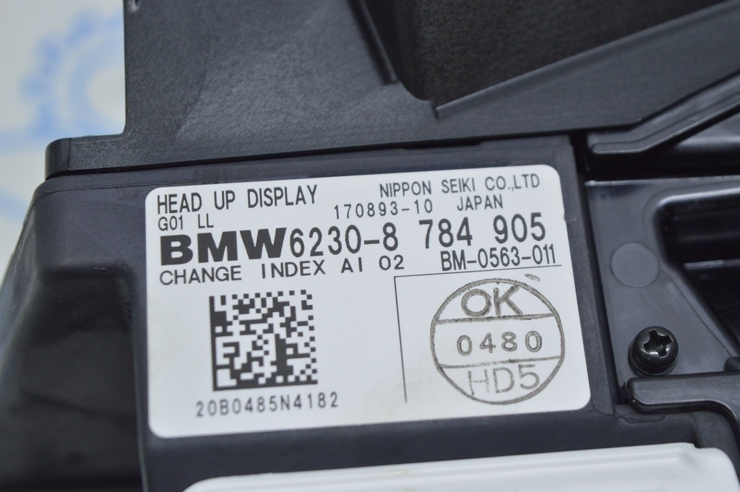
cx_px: 370
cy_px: 246
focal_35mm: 82
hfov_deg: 24.6
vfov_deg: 16.5
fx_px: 1694
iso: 400
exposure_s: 1/40
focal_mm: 55
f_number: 5.6
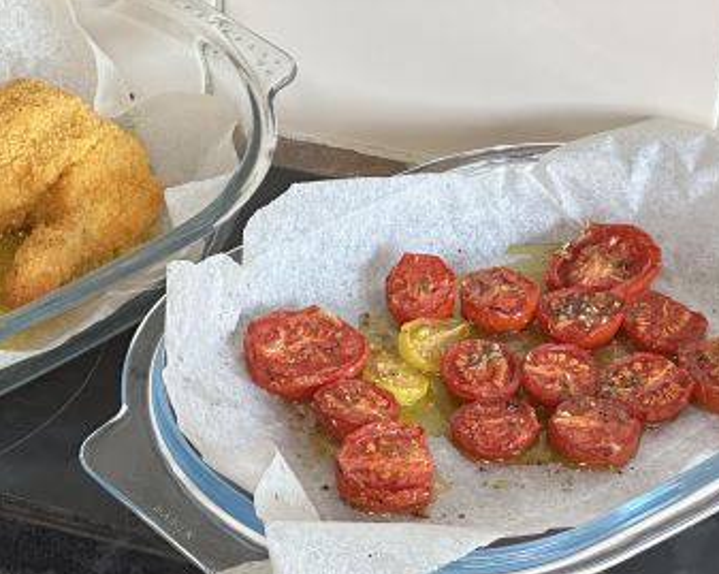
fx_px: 2849
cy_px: 474
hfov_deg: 14.3
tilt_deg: -40.6
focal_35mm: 134
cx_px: 124
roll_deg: +0.0
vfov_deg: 11.5
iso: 320
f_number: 2.8
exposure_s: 1/60
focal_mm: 9
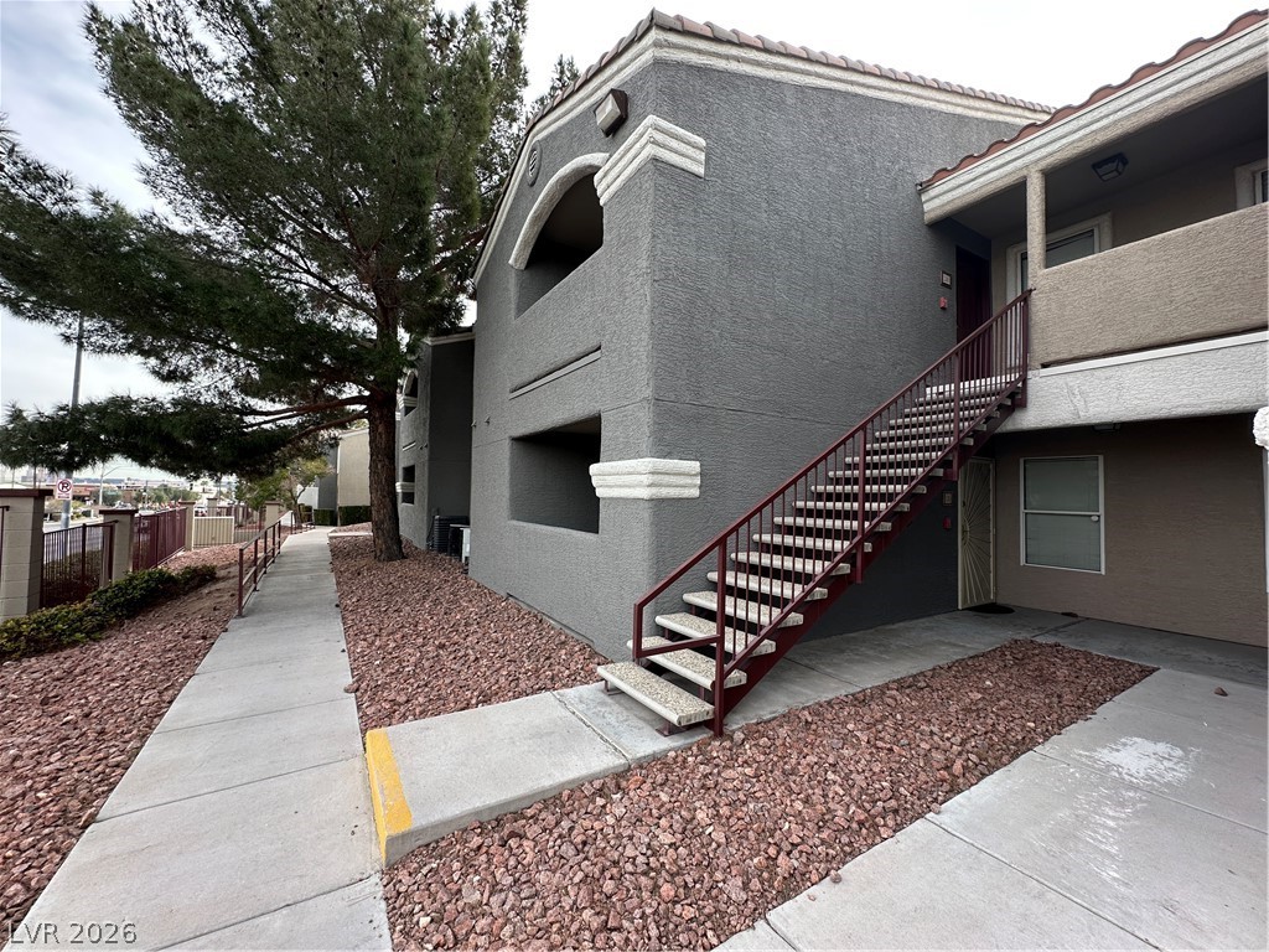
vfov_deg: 85.7
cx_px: 634
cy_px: 476
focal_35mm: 14
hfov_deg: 102.1
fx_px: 513
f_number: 2.2
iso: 40
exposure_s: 1/321
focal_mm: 2.22
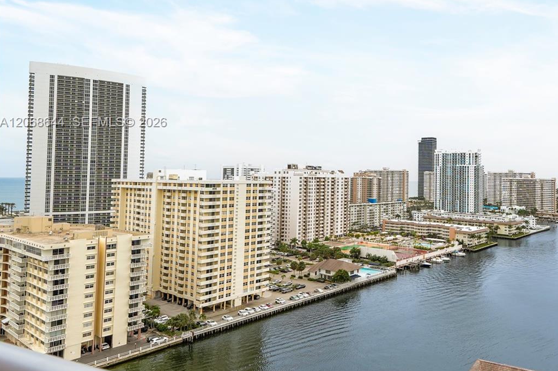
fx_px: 387
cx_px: 433
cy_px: 123
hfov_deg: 66.1
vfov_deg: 50.3
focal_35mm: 25
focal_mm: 16
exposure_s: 1/800
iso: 640
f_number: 5
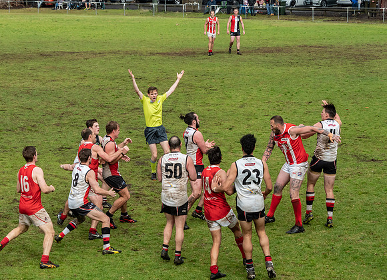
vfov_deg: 12.6
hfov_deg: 17.4
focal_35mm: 115
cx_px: 217
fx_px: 1264
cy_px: 135
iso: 800
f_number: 6.3
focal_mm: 70
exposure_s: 1/1600
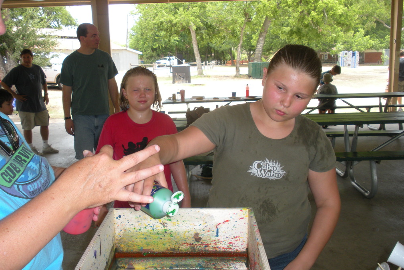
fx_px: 426
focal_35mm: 38
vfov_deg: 35.0
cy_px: 122
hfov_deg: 50.7
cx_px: 203
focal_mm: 6.3
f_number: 3.5
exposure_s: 1/117
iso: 88
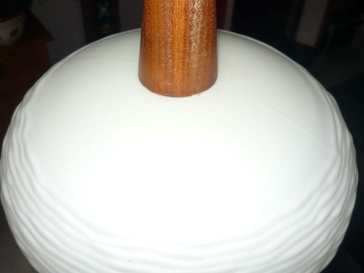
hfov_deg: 55.4
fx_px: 347
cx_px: 182
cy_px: 136
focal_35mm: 33
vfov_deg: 42.9
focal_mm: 5.5
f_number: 2.8
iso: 100
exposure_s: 1/30
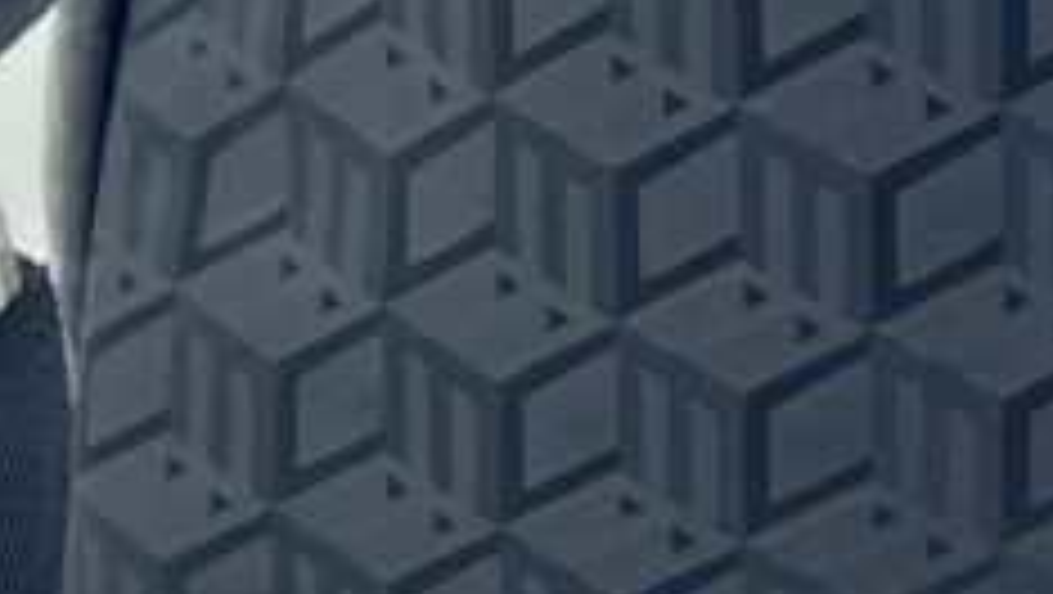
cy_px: -166
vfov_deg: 9.6
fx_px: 3465
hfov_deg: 17.0
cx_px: 999
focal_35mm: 124
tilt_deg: -18.1
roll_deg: +0.5
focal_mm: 5.7
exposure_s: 1/100
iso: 100
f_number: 1.5
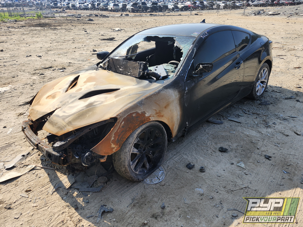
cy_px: 114
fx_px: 201
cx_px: 152
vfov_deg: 58.9
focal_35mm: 23
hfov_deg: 73.9
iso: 25
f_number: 1.8
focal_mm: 5.54
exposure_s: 1/724
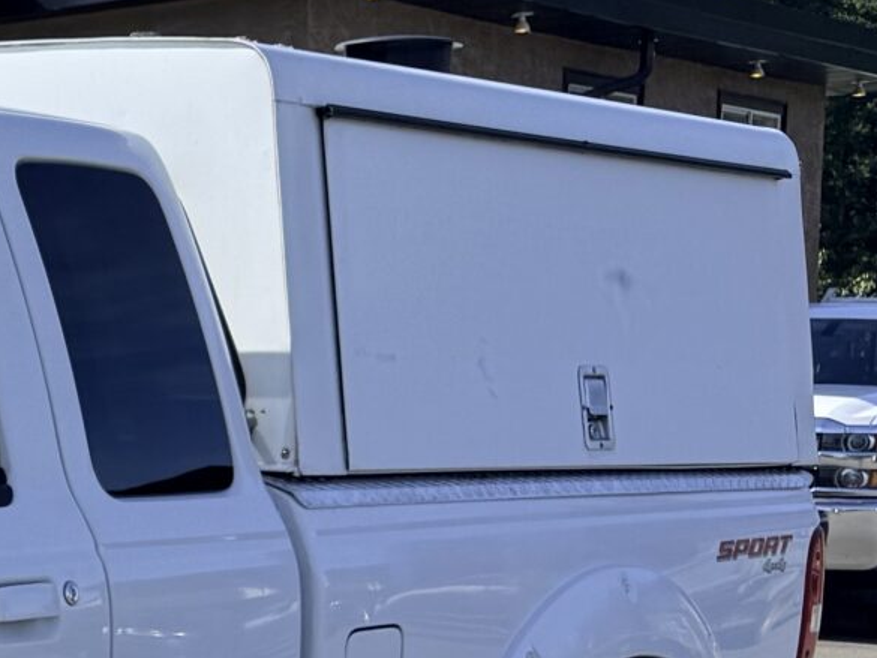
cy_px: 707
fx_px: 2661
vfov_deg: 13.8
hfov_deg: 15.4
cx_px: -822
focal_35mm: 105
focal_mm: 6.76
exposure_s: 1/4167
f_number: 1.78
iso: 80
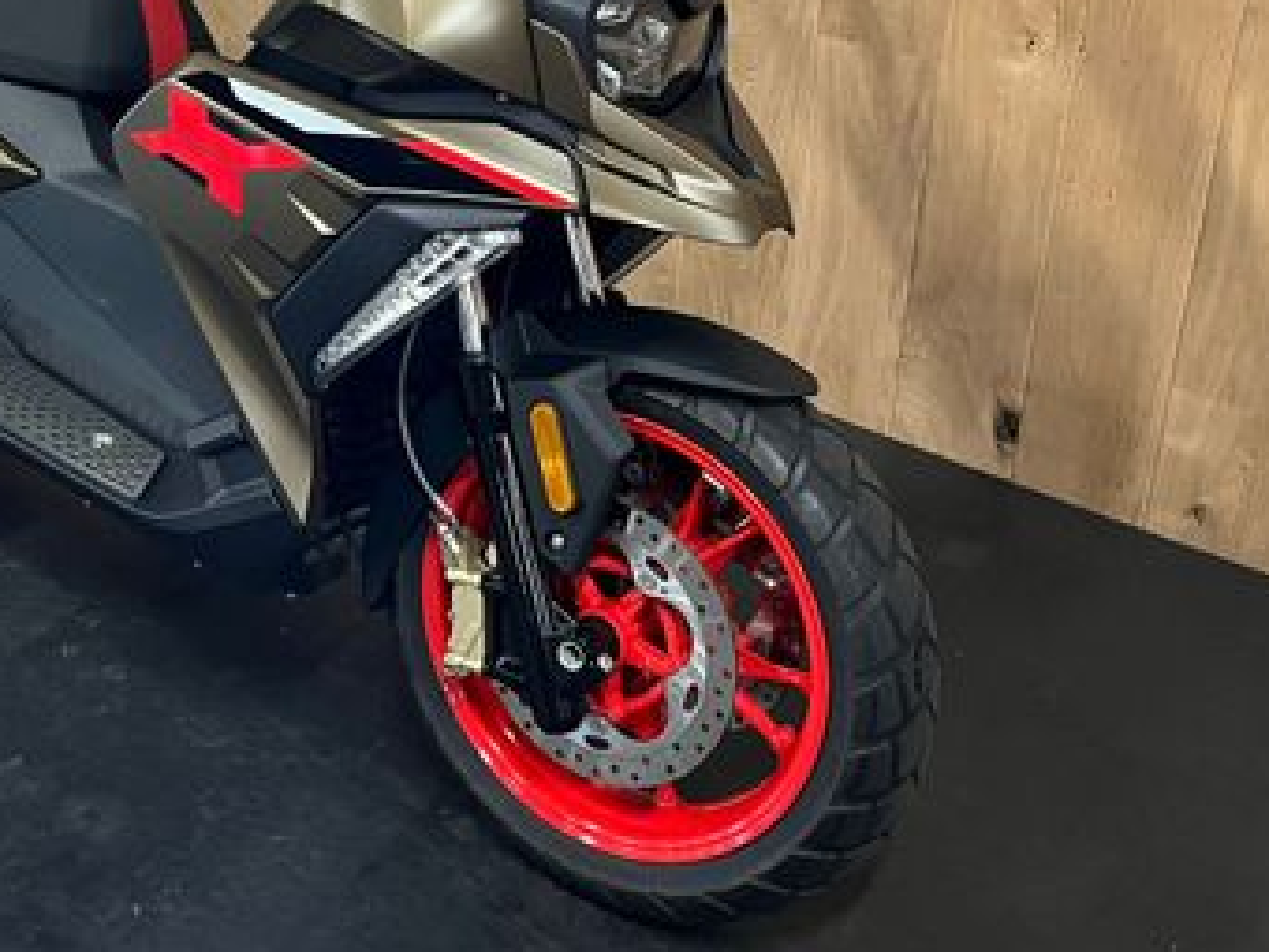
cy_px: 119
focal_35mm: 49
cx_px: 280
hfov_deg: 37.7
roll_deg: -0.1
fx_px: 1796
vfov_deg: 28.7
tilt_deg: -21.1
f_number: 1.6
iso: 640
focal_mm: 5.1
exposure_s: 1/33
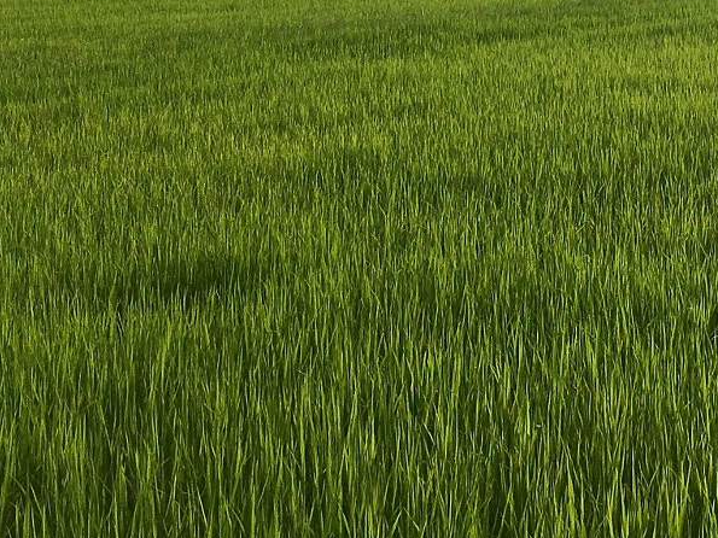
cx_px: 631
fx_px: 1618
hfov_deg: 24.4
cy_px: -29
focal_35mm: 78
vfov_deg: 18.3
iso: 25
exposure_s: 1/2331
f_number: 2.2
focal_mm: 4.15
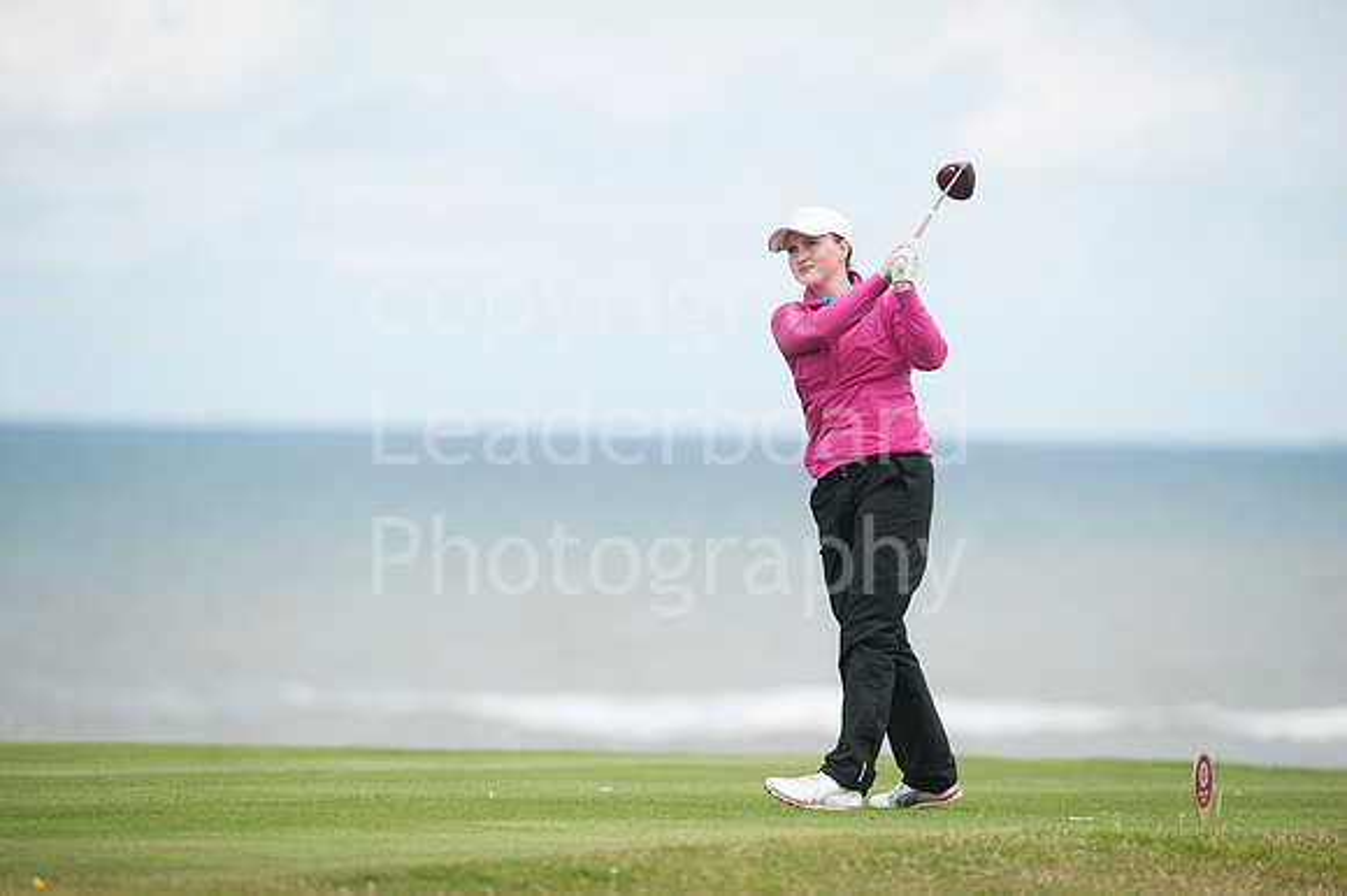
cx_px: 674
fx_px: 11218
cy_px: 448
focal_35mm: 300
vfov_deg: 4.6
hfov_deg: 6.9
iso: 400
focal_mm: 300
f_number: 5.6
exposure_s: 1/4000
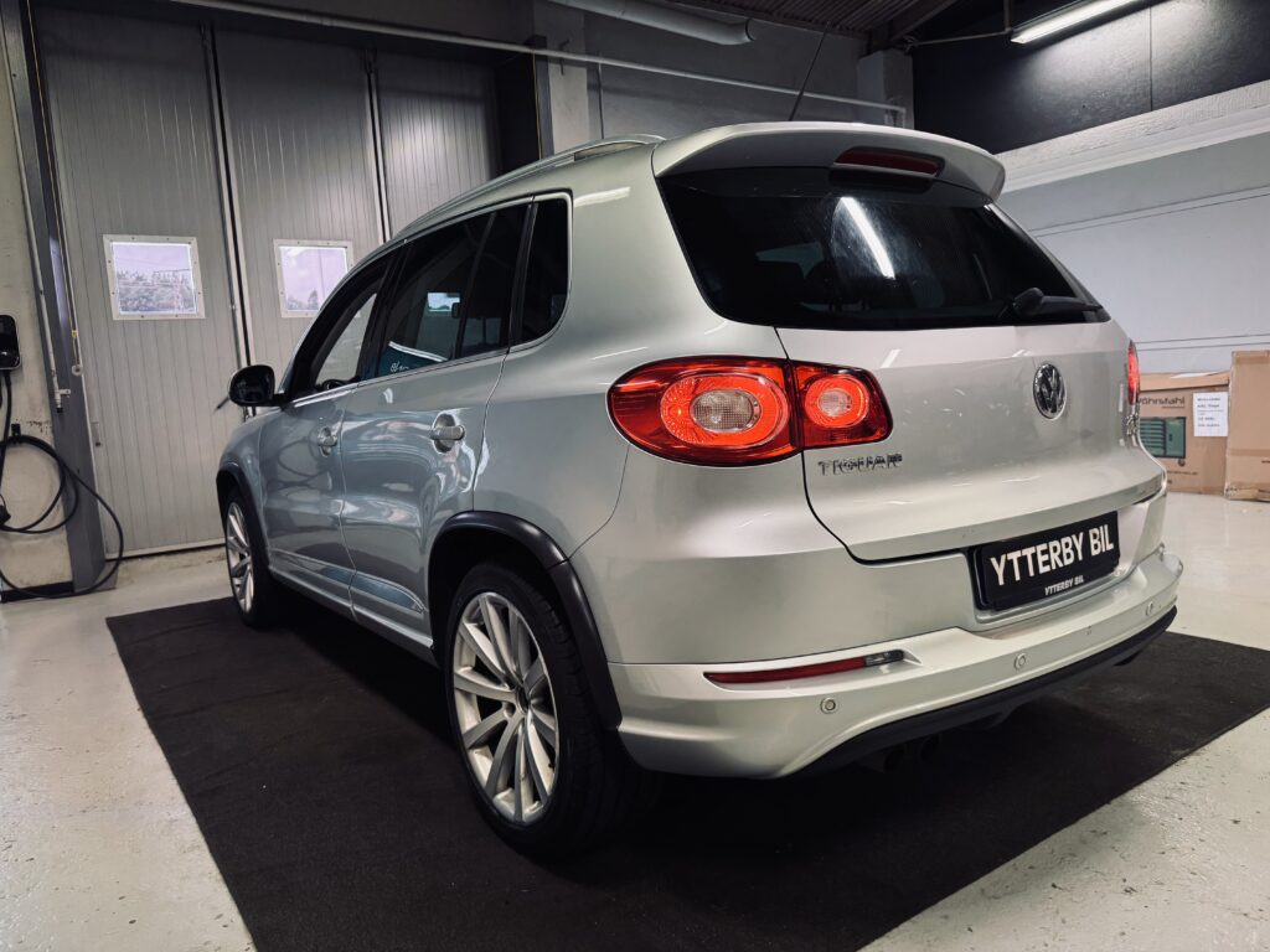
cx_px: 635
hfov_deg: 71.6
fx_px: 881
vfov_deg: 56.8
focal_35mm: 24
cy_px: 476
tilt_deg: -5.5
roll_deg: +3.7
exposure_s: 1/100
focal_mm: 6.76
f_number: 1.78
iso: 200
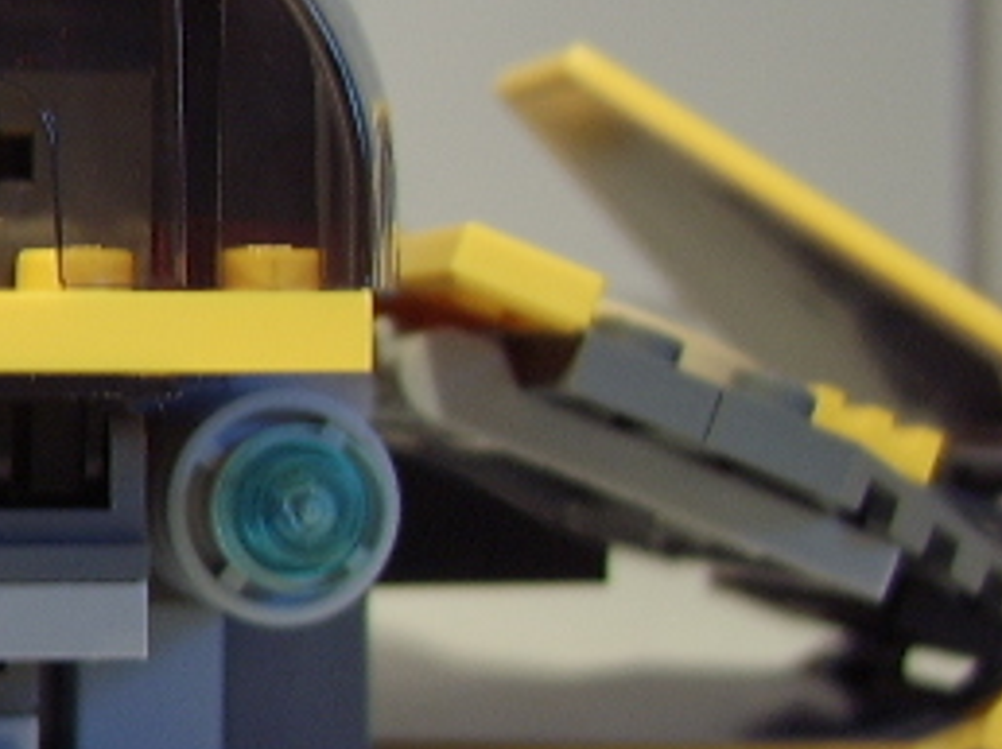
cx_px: -62
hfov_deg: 23.9
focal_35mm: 77
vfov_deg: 19.1
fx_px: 2227
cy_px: 353
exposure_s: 1/13
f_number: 2.7
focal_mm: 8.13
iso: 100
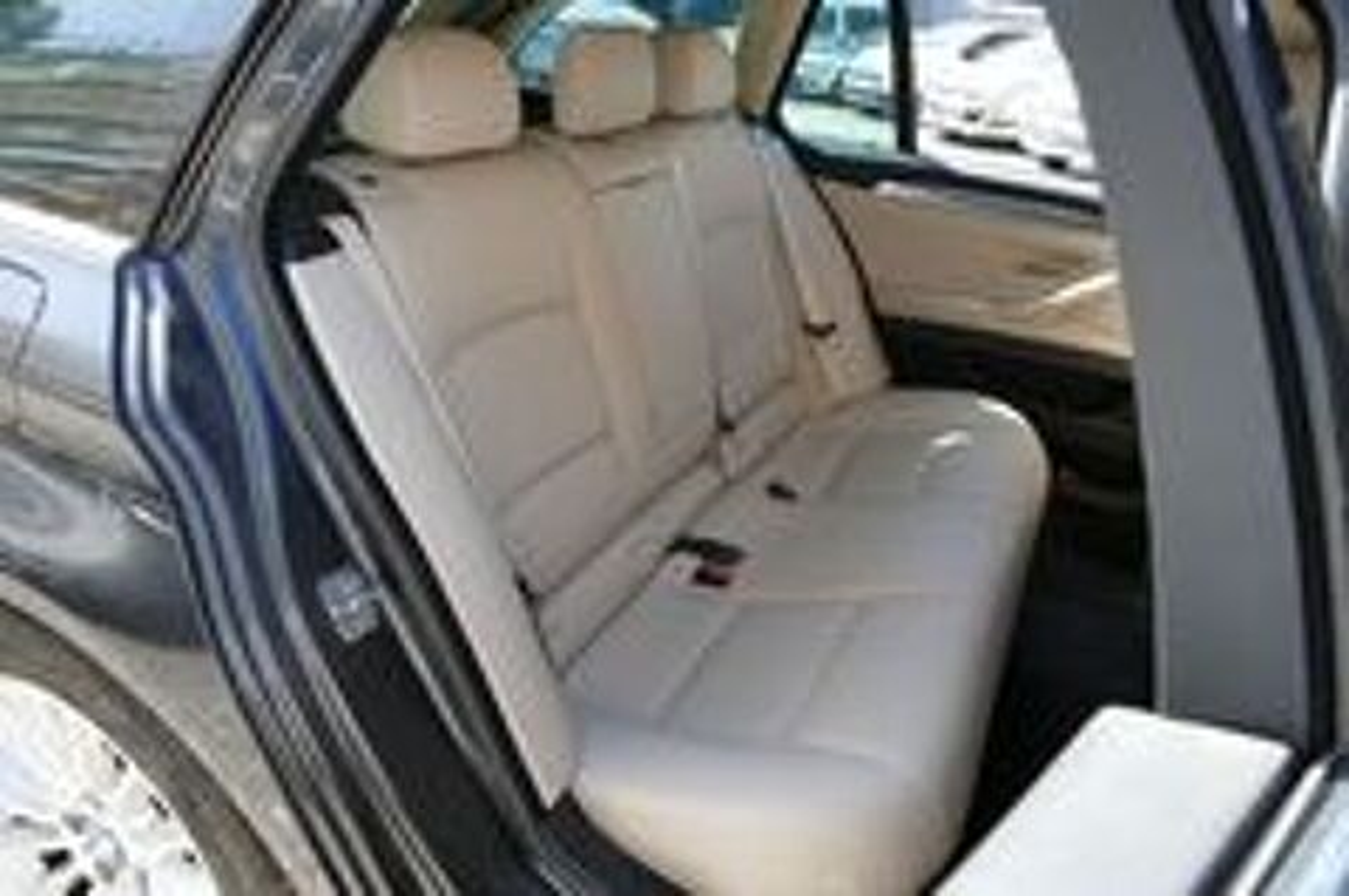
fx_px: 936
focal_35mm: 25
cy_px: 448
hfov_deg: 71.6
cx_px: 674
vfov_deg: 51.2
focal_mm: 9.12
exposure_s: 1/200
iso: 125
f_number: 2.8
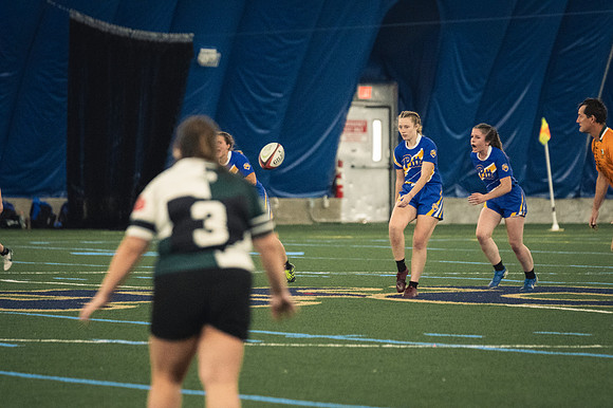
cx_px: 306
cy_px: 204
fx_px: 5105
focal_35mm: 300
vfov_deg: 4.6
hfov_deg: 6.9
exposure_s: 1/500
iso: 9000
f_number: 2.8
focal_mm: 200
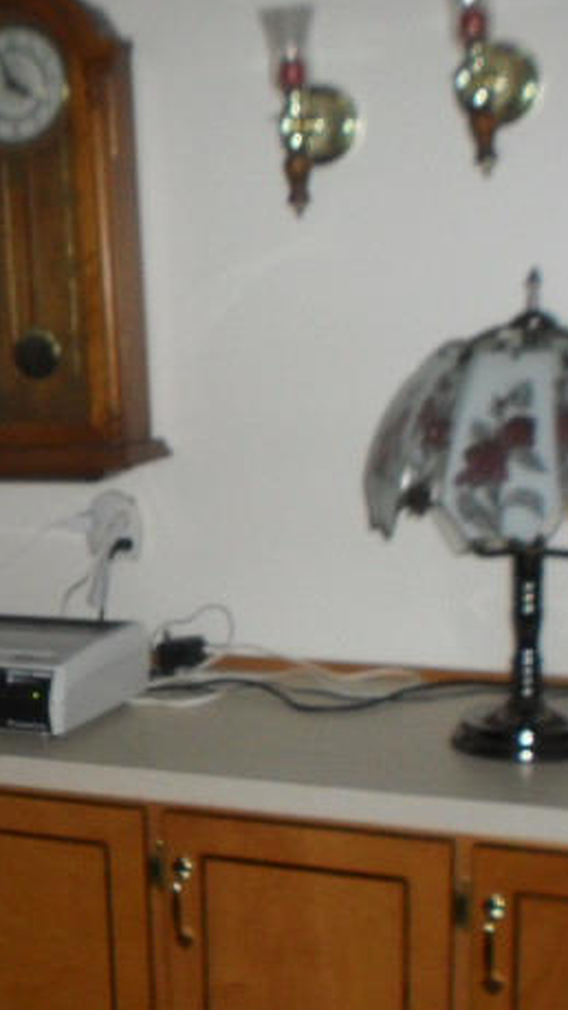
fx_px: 2277
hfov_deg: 14.0
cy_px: 665
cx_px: -20
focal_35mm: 85
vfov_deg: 24.9
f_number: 3.2
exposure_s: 1/45
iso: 200
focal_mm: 6.3
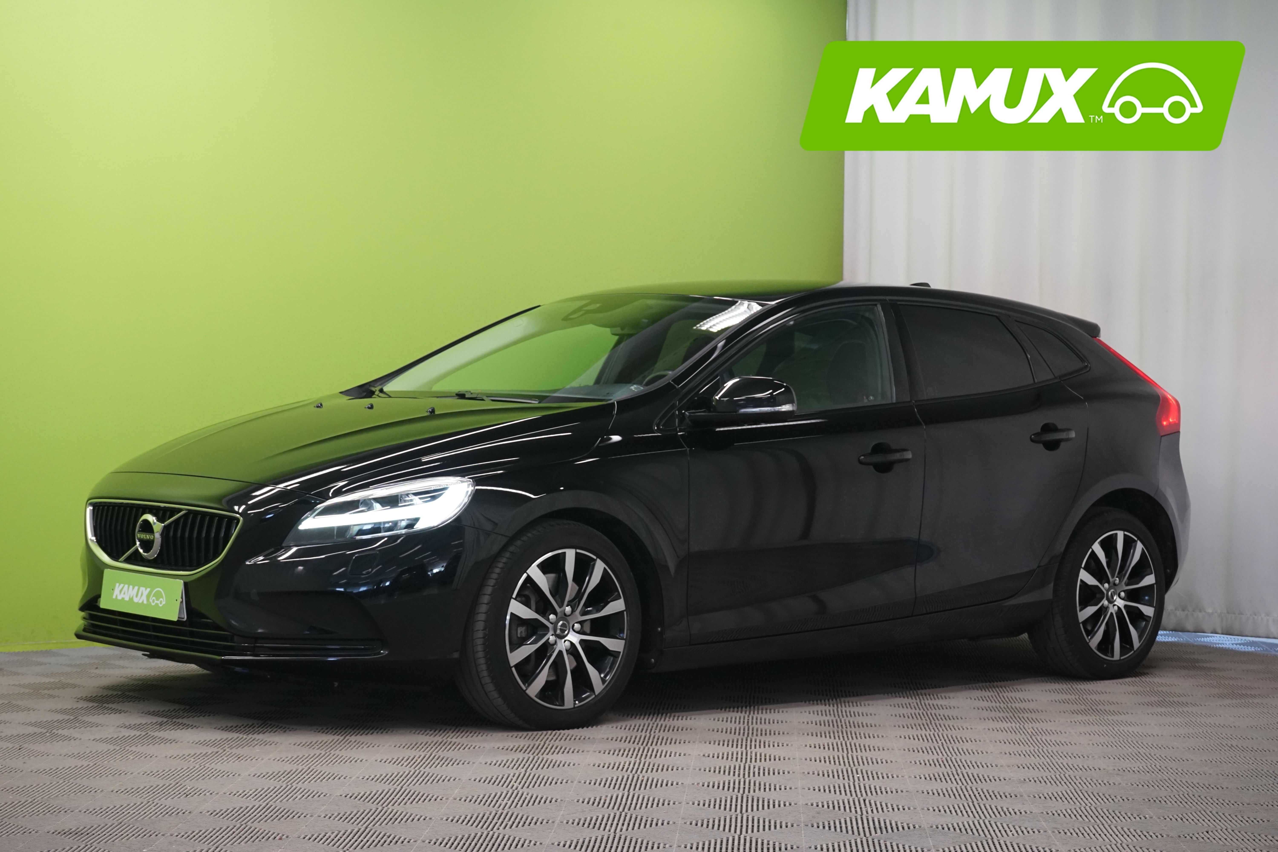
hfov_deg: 28.8
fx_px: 2485
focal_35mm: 70
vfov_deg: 19.5
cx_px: 639
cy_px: 426
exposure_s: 1/20
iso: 2000
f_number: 9
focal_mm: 70
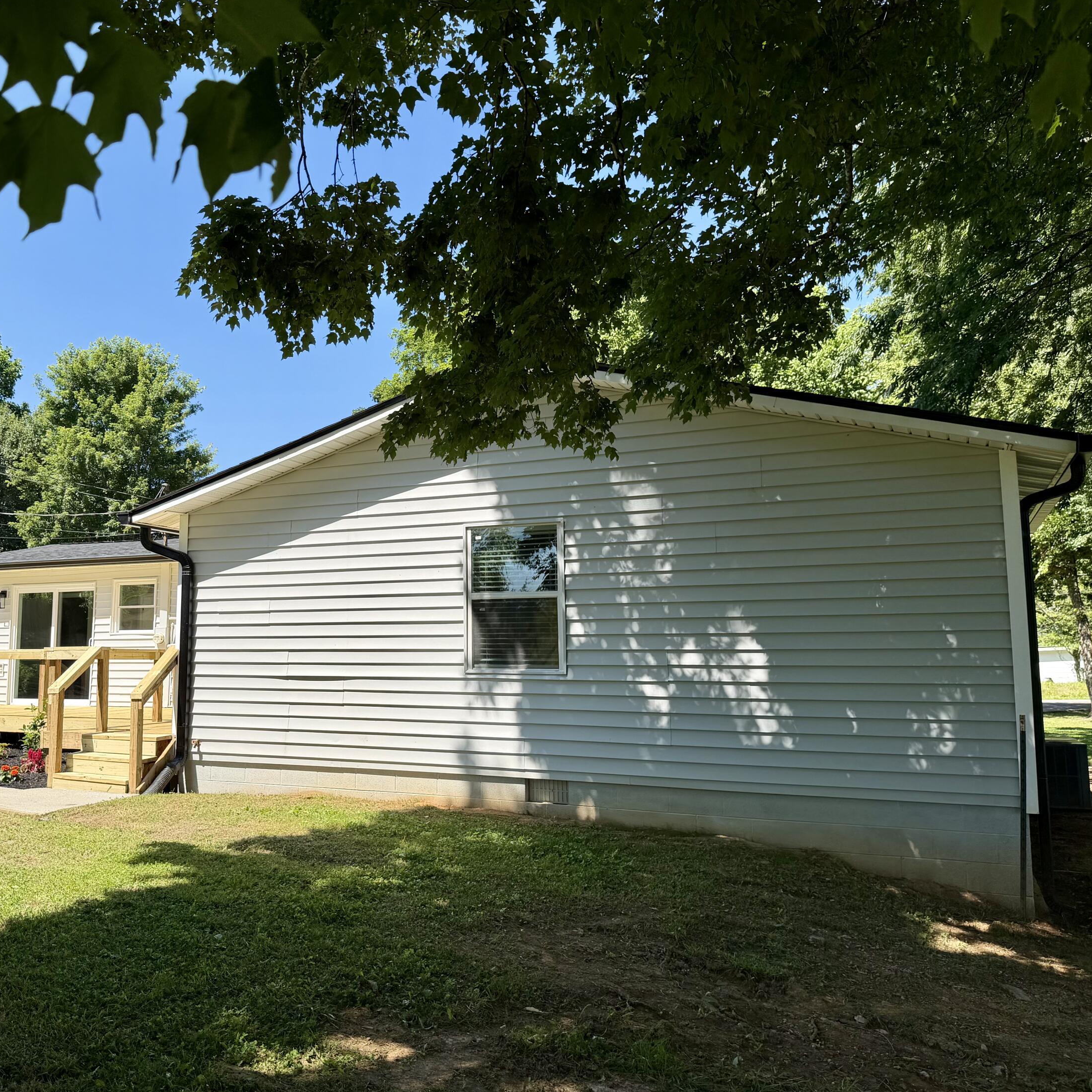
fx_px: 1035
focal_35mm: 29
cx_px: 368
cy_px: 546
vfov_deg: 55.6
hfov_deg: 54.5
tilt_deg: +5.9
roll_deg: +0.1
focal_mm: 6.76
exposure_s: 1/2611
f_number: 1.78
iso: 80
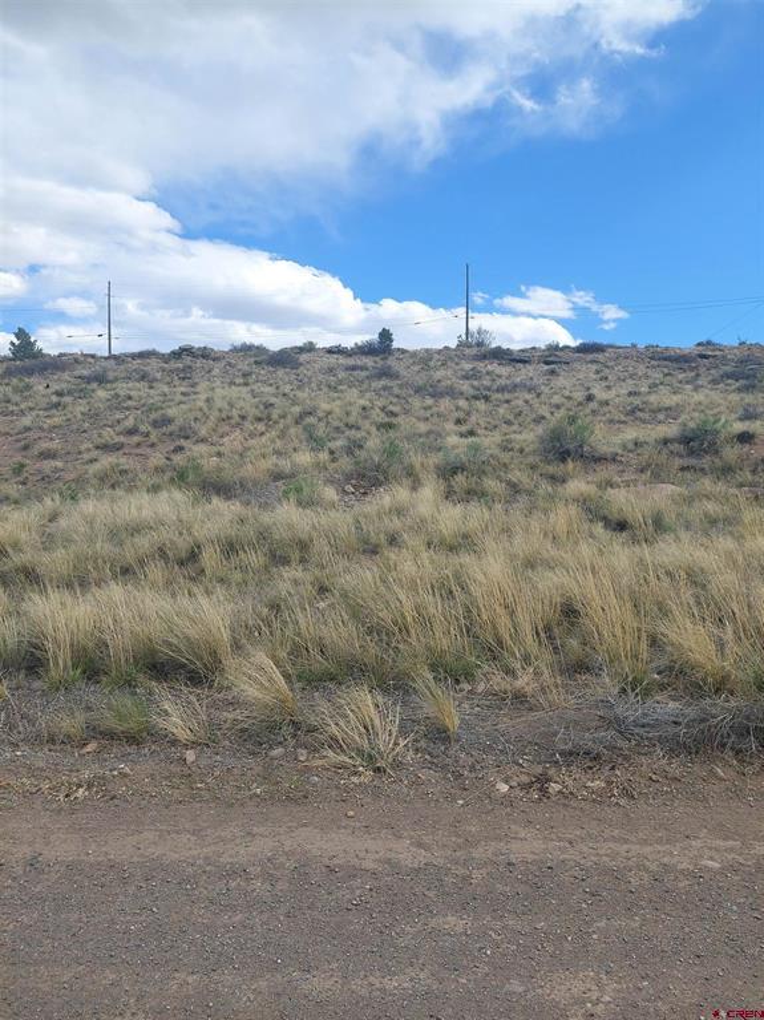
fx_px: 707
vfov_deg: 71.6
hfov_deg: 56.8
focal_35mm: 24
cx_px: 382
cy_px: 510
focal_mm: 5.23
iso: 40
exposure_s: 1/1170
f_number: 1.8
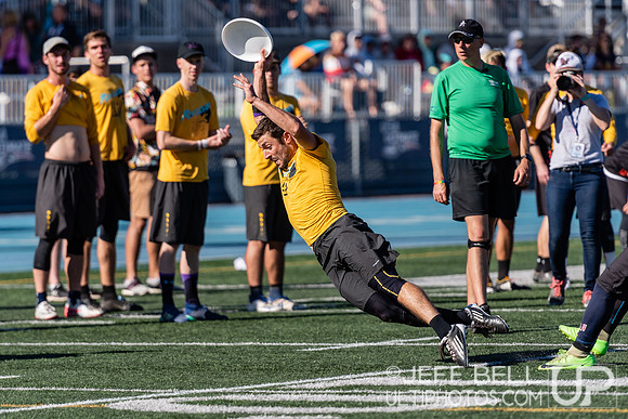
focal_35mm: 300
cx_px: 314
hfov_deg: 6.9
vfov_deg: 4.6
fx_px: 5234
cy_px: 210
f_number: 2.8
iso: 100
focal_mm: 200
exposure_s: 1/2500
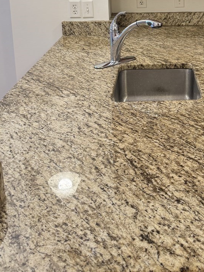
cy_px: 32
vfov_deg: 35.5
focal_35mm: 51
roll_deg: +0.0
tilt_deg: -12.8
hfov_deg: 27.5
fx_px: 401
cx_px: 184
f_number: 1.78
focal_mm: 6.76
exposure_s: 1/60
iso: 125
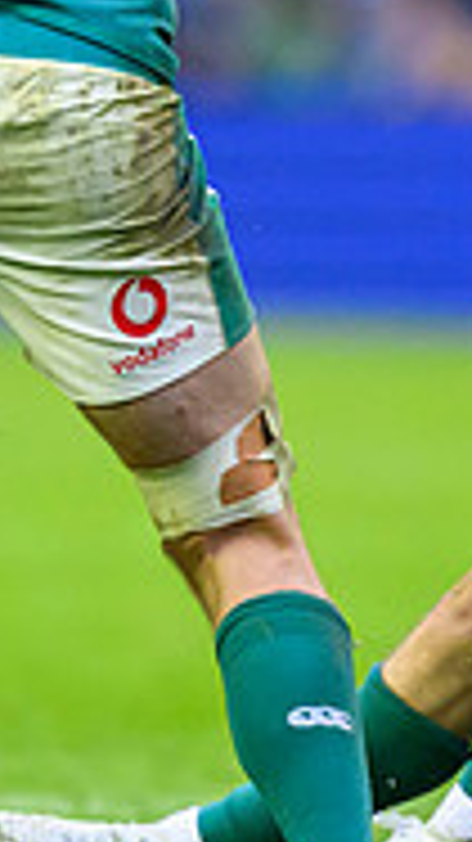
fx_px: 41151
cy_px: 277
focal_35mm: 1847
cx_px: -21
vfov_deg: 1.2
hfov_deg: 0.7
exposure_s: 1/1600
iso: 4000
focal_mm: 400
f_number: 2.8
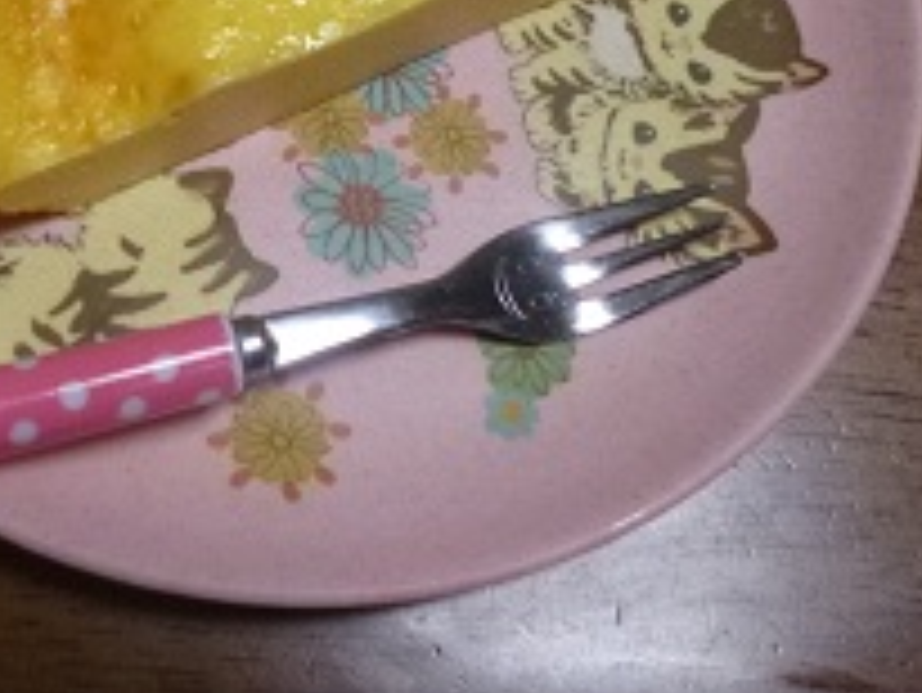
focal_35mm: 48
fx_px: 1279
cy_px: 14
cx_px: 288
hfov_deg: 39.1
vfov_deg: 28.6
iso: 400
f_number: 2.5
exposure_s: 1/50
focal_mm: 4.3
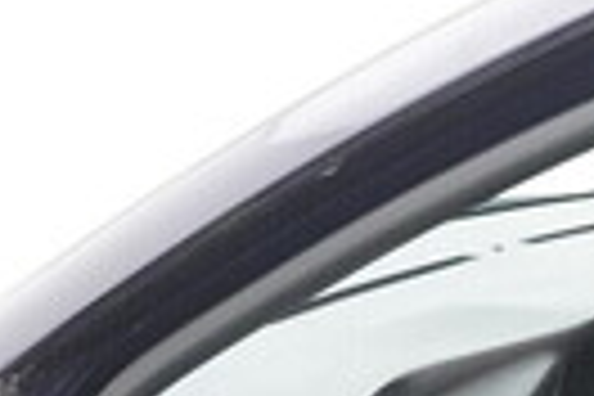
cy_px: 720
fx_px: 2475
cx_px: 747
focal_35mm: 150
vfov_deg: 8.8
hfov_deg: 13.3
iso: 2500
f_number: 6.3
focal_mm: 24
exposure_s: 1/100
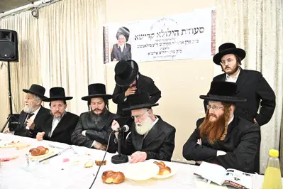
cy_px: 94
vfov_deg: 53.1
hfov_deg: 73.7
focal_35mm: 24
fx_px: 189
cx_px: 142
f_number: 4
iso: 2500
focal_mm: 24
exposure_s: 1/125
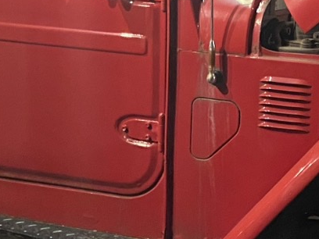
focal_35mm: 102
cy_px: 133
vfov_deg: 14.5
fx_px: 940
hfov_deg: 19.1
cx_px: 253
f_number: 1.8
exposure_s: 1/30
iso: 800
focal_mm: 4.25
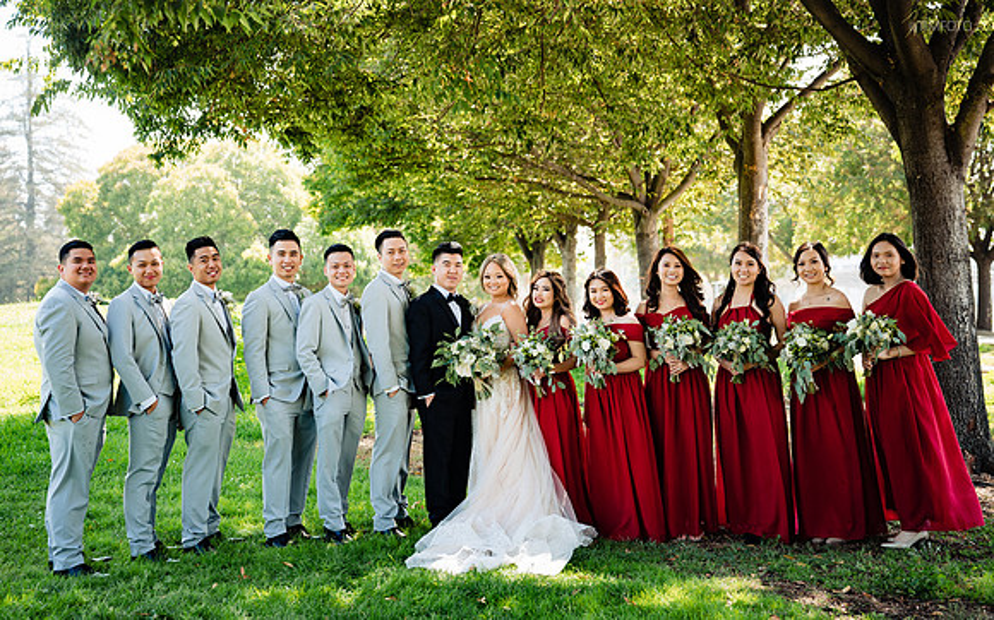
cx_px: 489
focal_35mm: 57
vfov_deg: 22.7
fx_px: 1545
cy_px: 275
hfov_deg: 35.7
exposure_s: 1/200
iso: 200
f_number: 3.2
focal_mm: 51
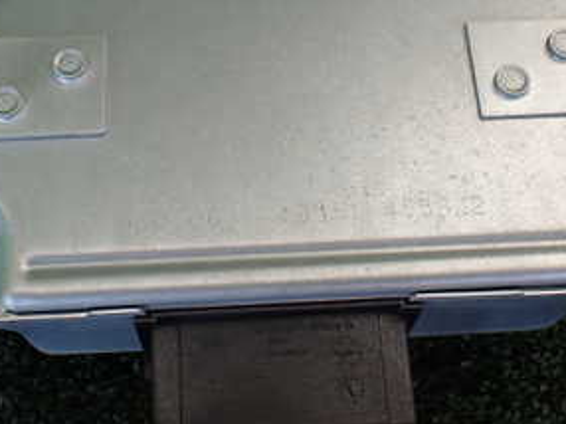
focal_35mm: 63
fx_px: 1029
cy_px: 127
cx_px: 279
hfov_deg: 30.7
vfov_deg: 23.1
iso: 100
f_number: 3.2
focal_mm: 5.4
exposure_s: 1/125
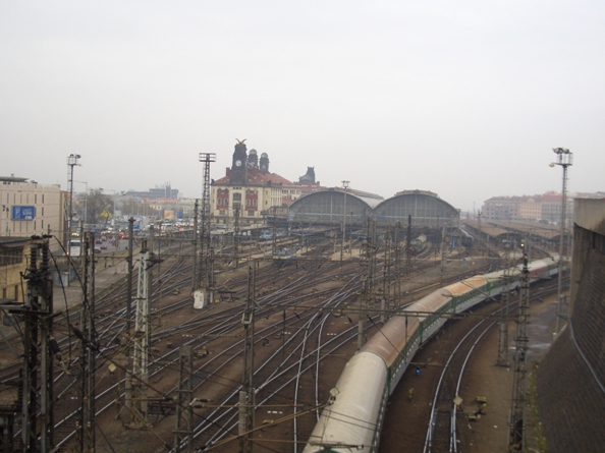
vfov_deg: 29.7
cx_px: 302
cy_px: 226
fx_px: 856
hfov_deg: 38.9
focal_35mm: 49
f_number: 3.1
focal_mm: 8.2
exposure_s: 1/40
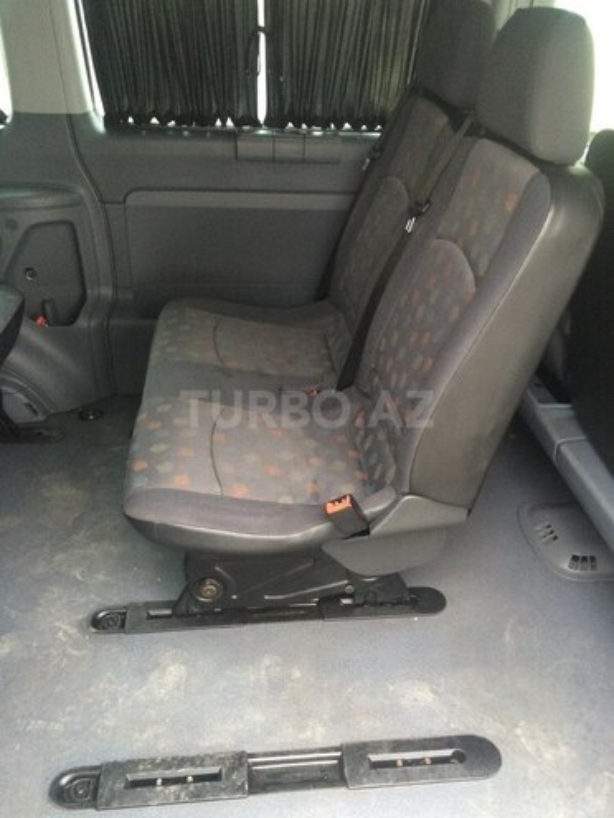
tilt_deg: -31.9
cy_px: 409
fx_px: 686
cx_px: 307
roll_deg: -1.5
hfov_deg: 48.2
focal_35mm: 29
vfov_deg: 61.7
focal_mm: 4.15
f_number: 2.2
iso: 200
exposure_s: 1/33
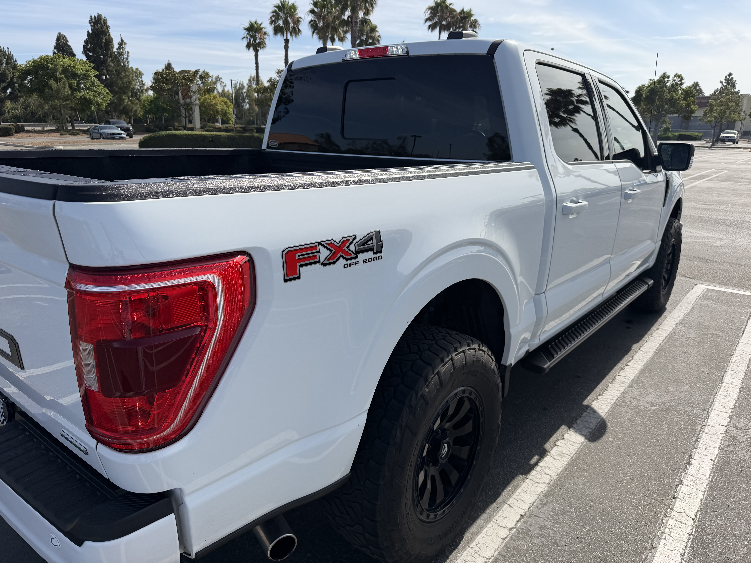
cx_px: 376
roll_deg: -0.7
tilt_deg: -10.4
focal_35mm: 24
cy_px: 282
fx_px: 521
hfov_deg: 71.6
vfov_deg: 56.8
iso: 80
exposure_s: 1/5714
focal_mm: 6.76
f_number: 1.78
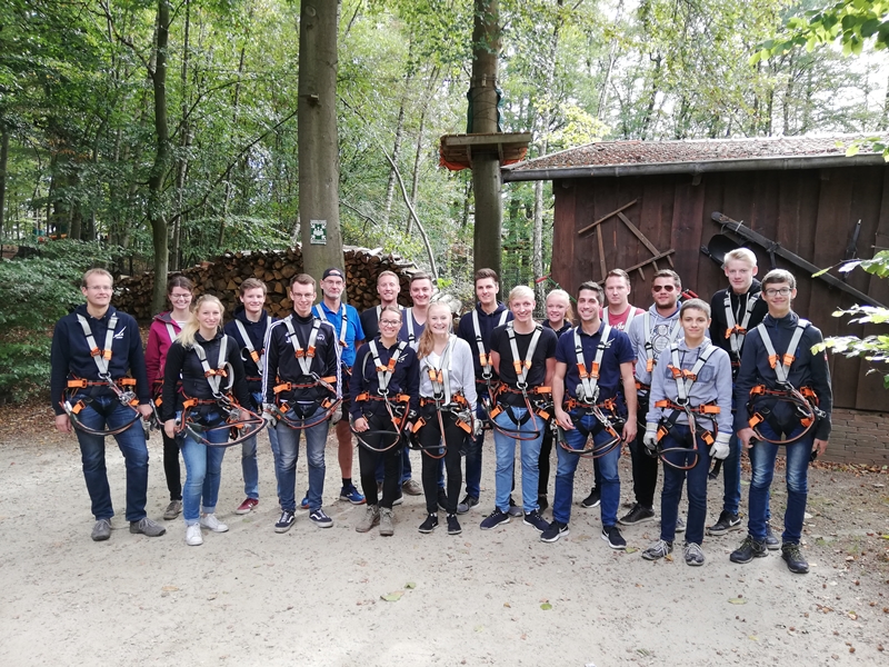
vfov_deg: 53.1
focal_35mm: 26
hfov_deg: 67.3
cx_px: 444
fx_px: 668
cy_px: 334
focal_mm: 3.81
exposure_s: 1/50
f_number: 2.2
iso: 50
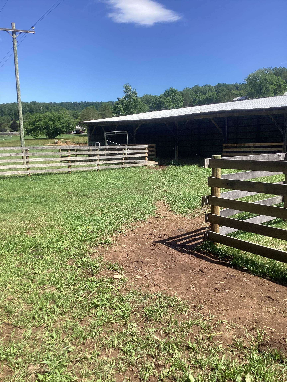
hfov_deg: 45.4
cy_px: 191
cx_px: 144
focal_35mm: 31
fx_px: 343
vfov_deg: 58.4
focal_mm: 3.3
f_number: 2.4
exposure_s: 1/815
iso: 25
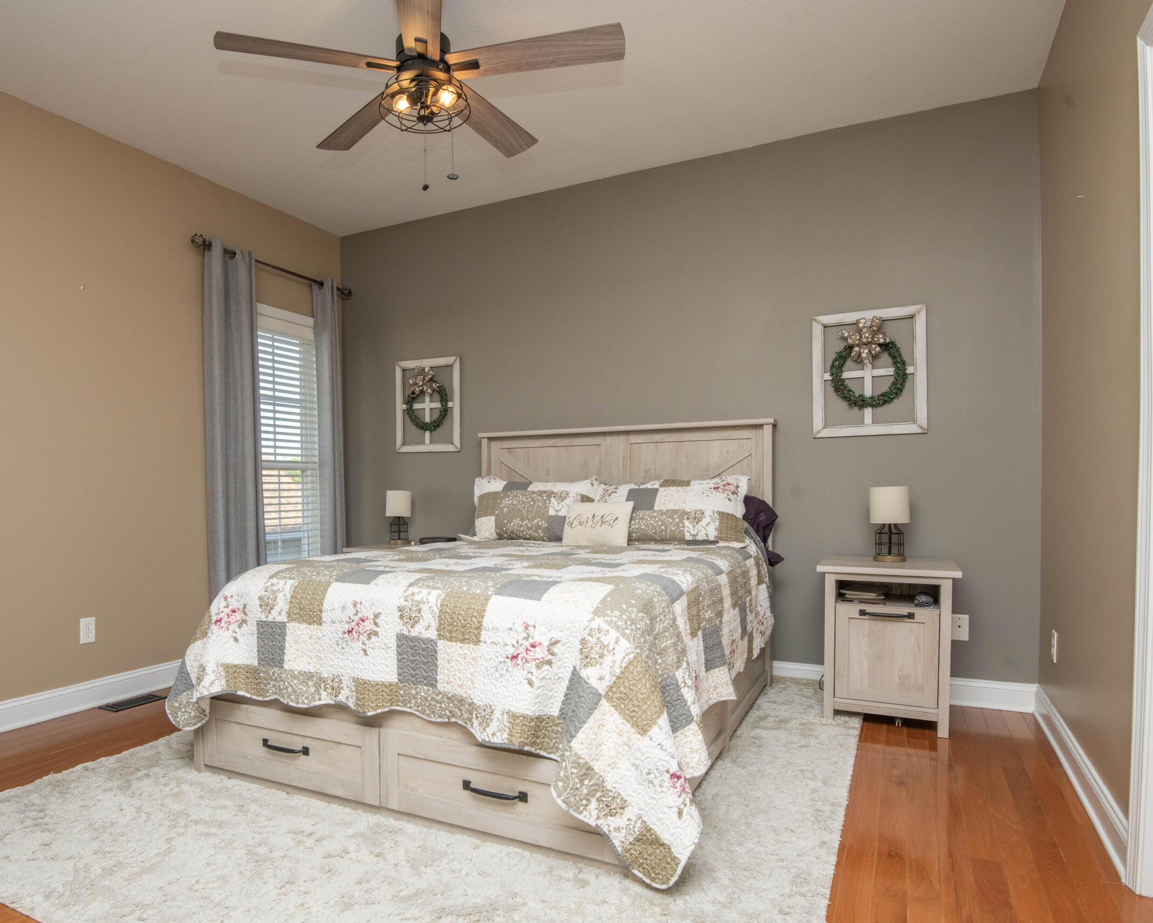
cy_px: 515
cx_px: 476
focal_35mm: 21
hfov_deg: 77.0
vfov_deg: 65.3
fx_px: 717
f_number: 10
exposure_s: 1/160
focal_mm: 16
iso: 500
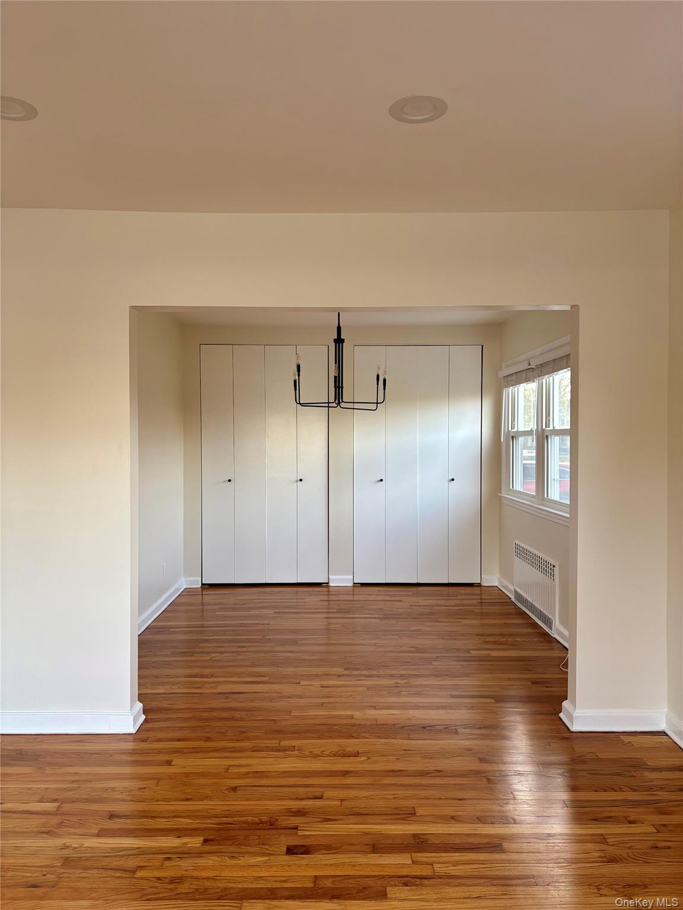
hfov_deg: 53.1
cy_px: 455
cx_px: 342
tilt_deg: -1.1
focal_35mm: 26
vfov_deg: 67.3
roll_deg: -0.1
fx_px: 684
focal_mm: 5.96
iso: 100
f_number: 1.6
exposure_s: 1/122
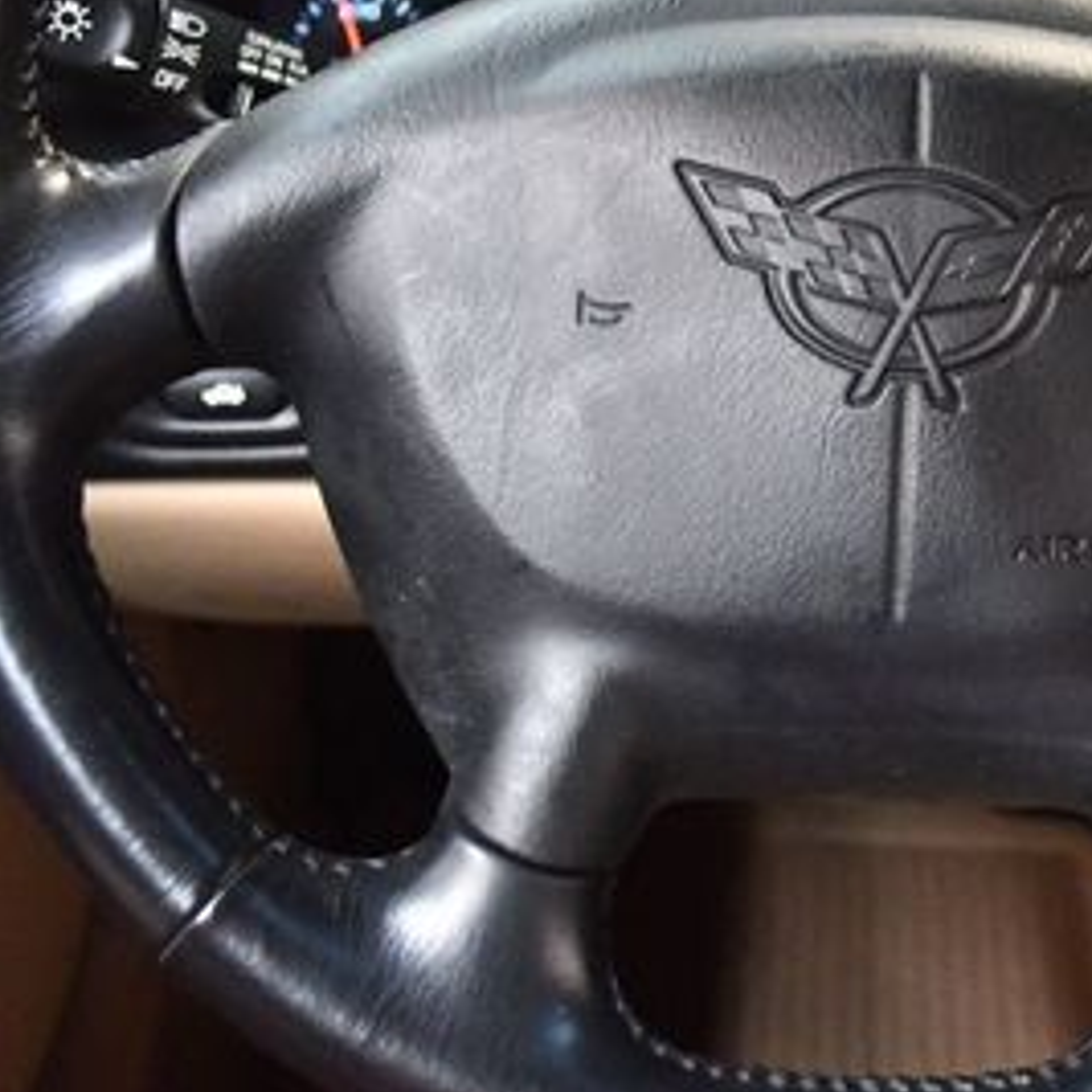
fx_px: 1963
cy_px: 262
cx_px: 1043
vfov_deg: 30.5
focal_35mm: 55
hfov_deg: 29.4
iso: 9000
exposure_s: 1/60
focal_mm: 18
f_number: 3.5
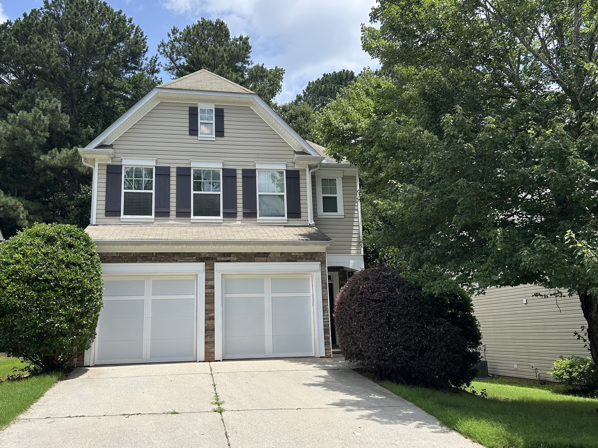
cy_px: 224
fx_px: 518
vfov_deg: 46.8
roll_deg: +1.0
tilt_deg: +11.7
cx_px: 280
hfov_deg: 59.9
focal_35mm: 30
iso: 50
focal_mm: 5.7
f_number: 1.5
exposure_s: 1/2841
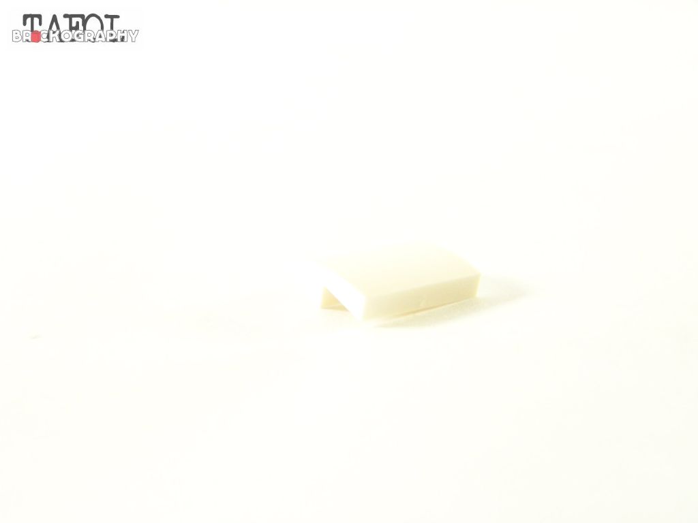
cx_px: 349
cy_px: 262
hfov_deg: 20.9
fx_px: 1895
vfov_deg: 15.7
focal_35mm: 94
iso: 400
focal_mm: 15.6
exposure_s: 1/45
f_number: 3.2
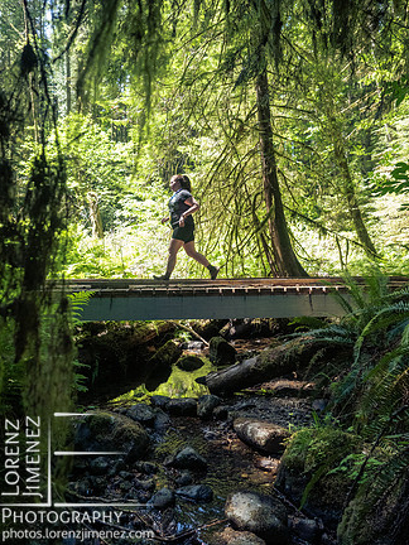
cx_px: 198
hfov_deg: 54.9
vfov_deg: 69.4
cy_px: 265
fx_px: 394
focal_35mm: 25
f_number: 2.8
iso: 1250
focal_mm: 12
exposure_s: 1/800
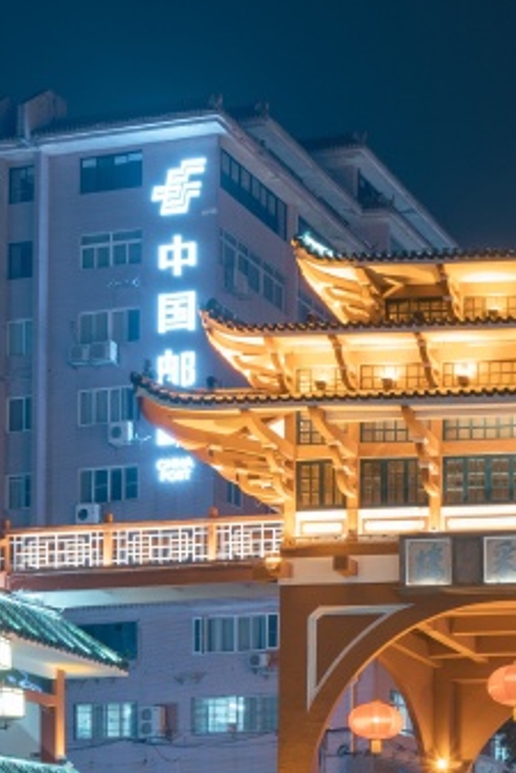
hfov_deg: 22.4
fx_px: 1224
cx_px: 580
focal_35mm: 57
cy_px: 259
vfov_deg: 34.7
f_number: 8
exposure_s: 2
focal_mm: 16
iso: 100
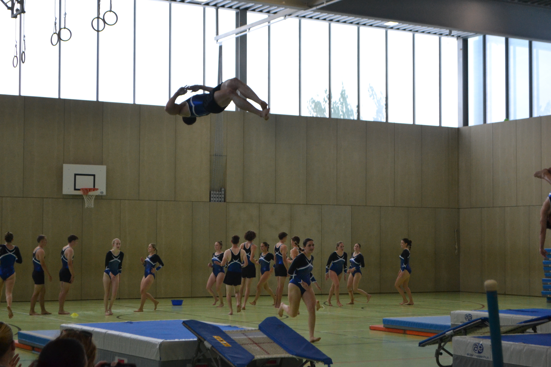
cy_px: 184
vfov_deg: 19.7
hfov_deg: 29.2
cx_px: 276
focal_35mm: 69
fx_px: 1056
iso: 1600
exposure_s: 1/500
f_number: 5.3
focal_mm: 46
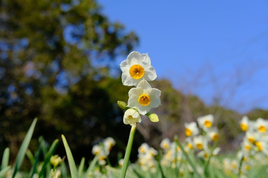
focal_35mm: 53
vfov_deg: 25.5
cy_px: 89
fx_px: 395
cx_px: 134
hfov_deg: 37.5
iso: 640
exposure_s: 1/1000
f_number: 8
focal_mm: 35
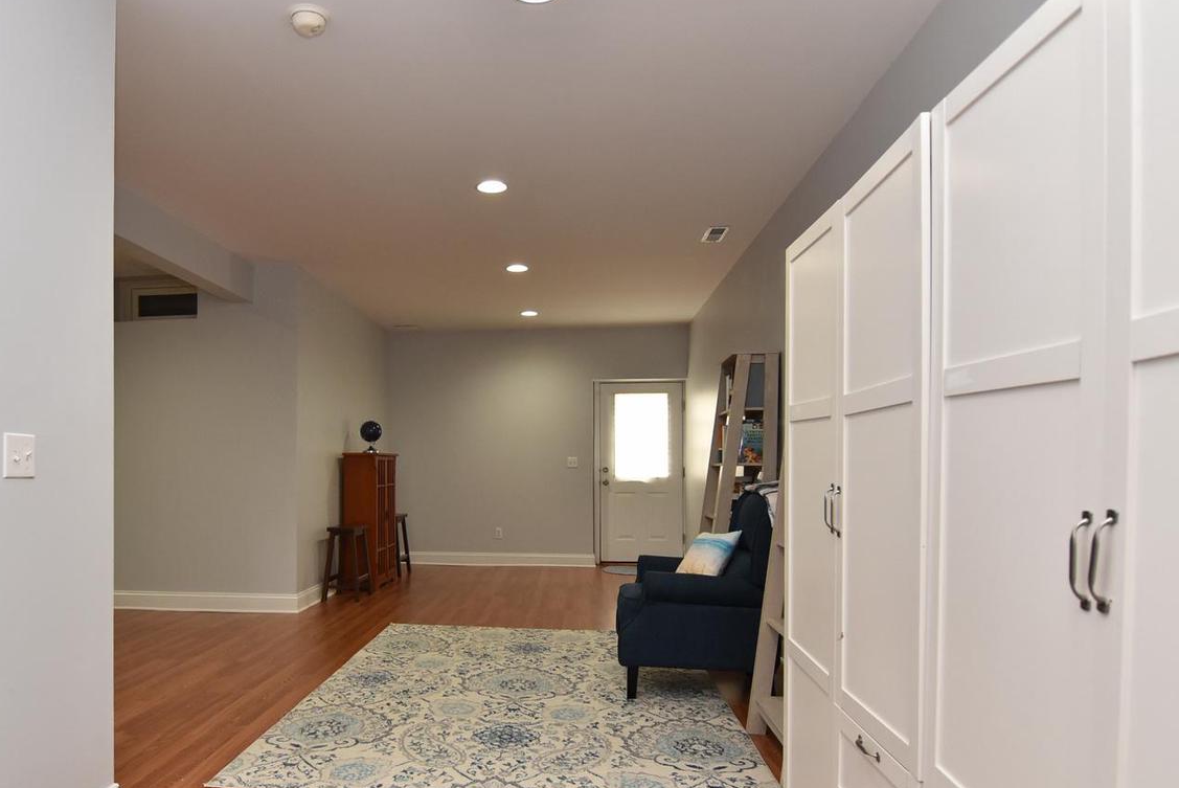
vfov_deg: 54.9
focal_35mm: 23
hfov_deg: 75.3
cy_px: 457
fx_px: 754
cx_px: 476
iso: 800
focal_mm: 12
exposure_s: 1/60
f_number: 5
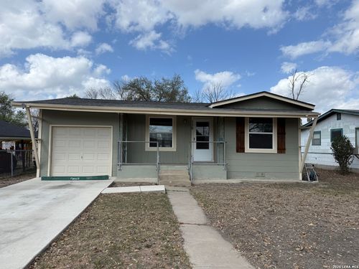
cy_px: 134
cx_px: 180
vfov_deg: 56.8
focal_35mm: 24
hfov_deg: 71.6
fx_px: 249
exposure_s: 1/5319
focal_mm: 6.76
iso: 80
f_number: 1.78
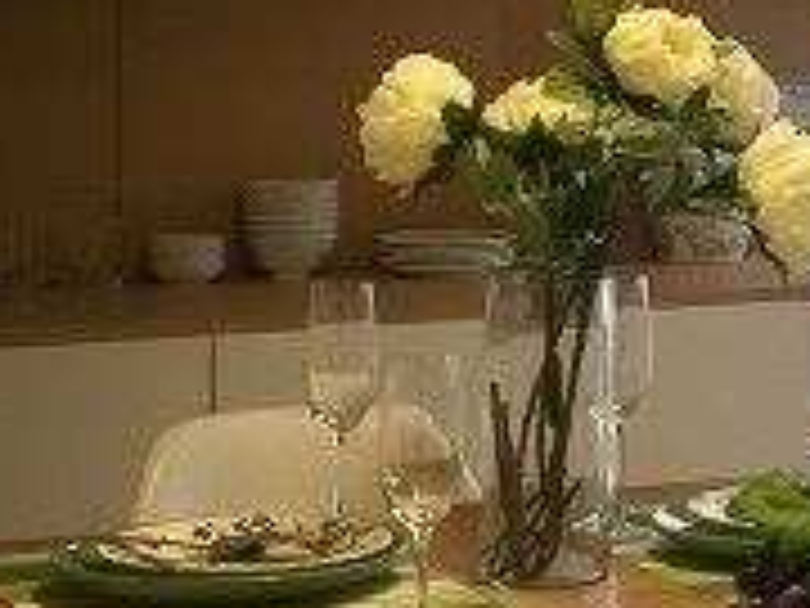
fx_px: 3323
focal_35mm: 142
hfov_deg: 12.4
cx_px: 1562
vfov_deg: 10.4
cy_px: 149
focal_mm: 4.15
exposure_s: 1/120
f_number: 2.2
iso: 50
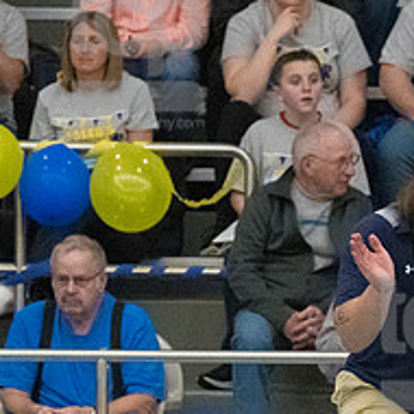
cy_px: 353
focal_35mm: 564
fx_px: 7631
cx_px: 447
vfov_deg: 3.1
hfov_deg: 3.1
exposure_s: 1/1250
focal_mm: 145
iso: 10000
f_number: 5
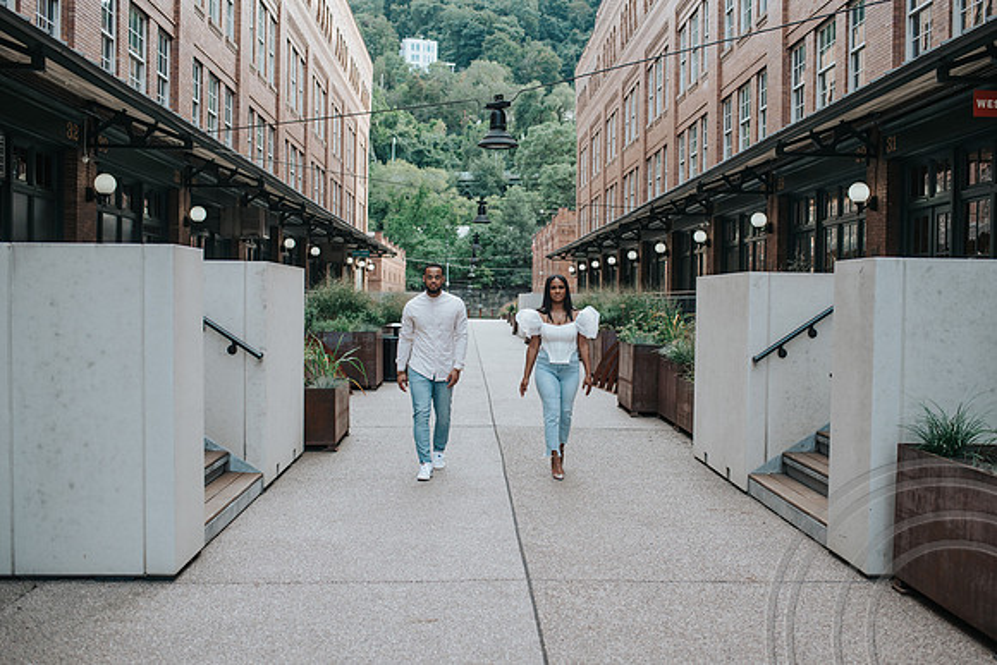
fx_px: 1021
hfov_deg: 52.1
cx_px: 506
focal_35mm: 37
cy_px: 332
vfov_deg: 36.1
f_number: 3.2
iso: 640
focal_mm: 35
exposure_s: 1/640
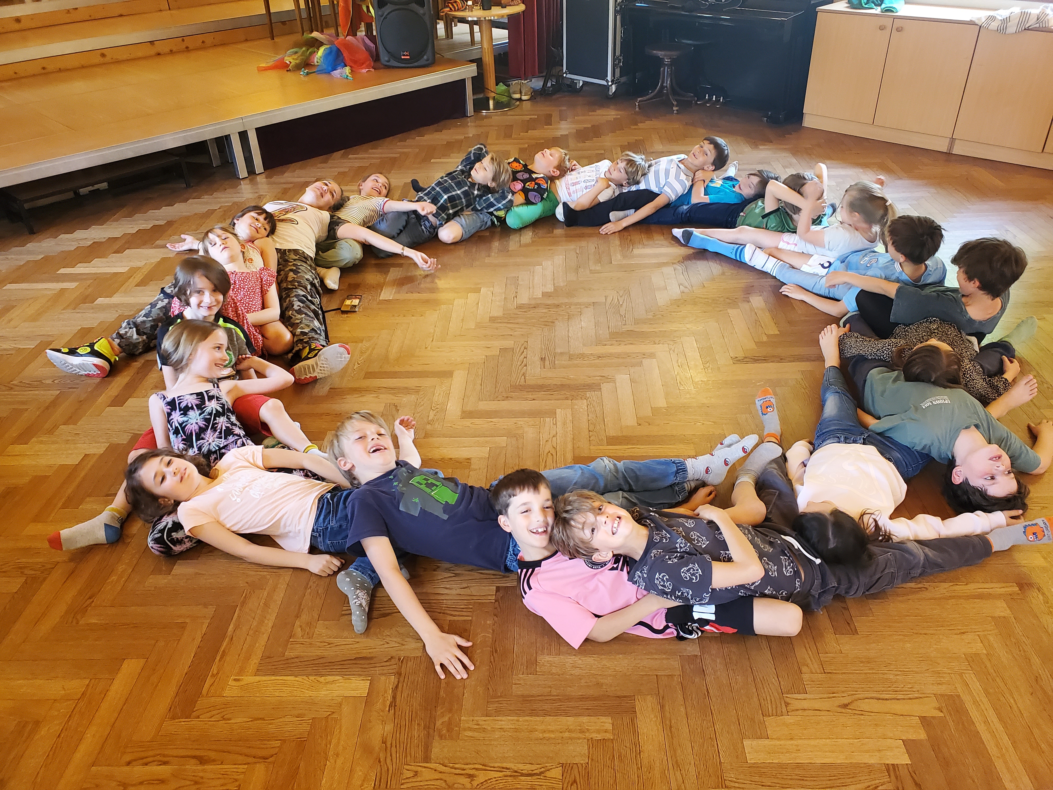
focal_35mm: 26
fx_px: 791
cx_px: 526
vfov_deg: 53.1
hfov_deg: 67.3
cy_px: 395
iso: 500
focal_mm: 4.3
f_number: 2.4
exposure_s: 1/50
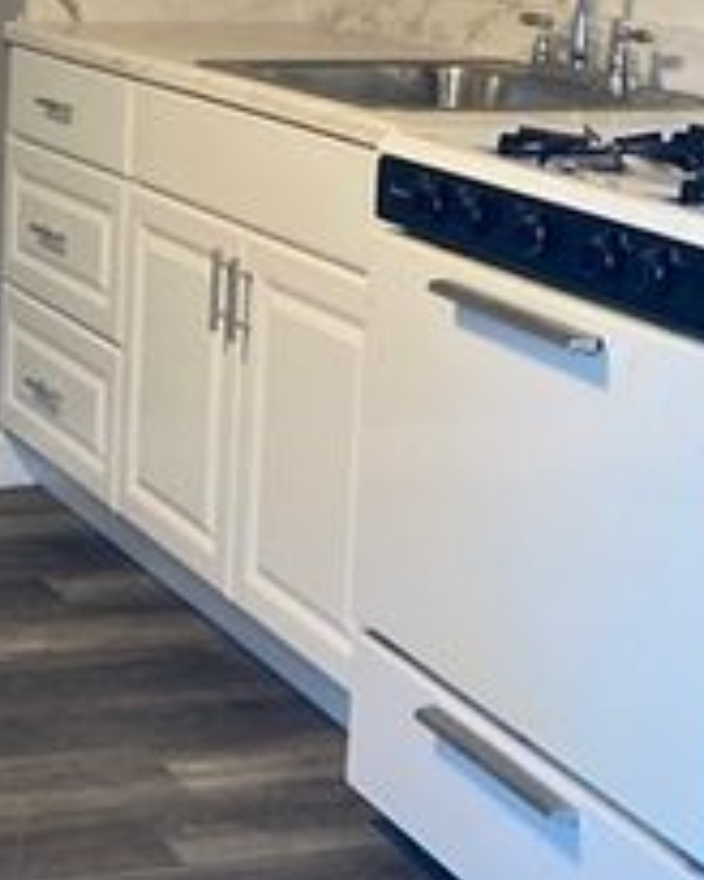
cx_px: -318
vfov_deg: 21.2
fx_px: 2318
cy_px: 148
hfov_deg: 16.0
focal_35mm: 89
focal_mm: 3.99
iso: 320
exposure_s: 1/60
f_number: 1.8
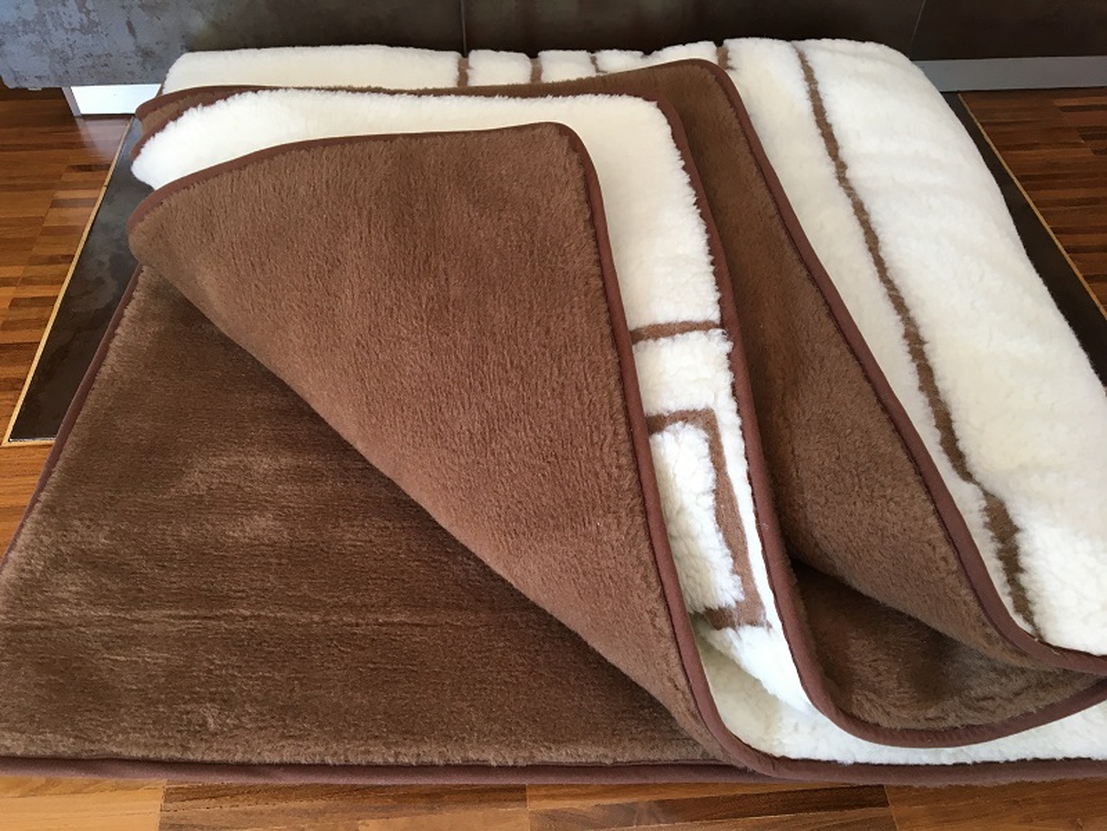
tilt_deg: -49.1
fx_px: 927
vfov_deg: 48.2
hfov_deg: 61.7
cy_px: 416
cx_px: 554
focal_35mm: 29
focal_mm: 4.15
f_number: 2.2
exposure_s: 1/30
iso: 64
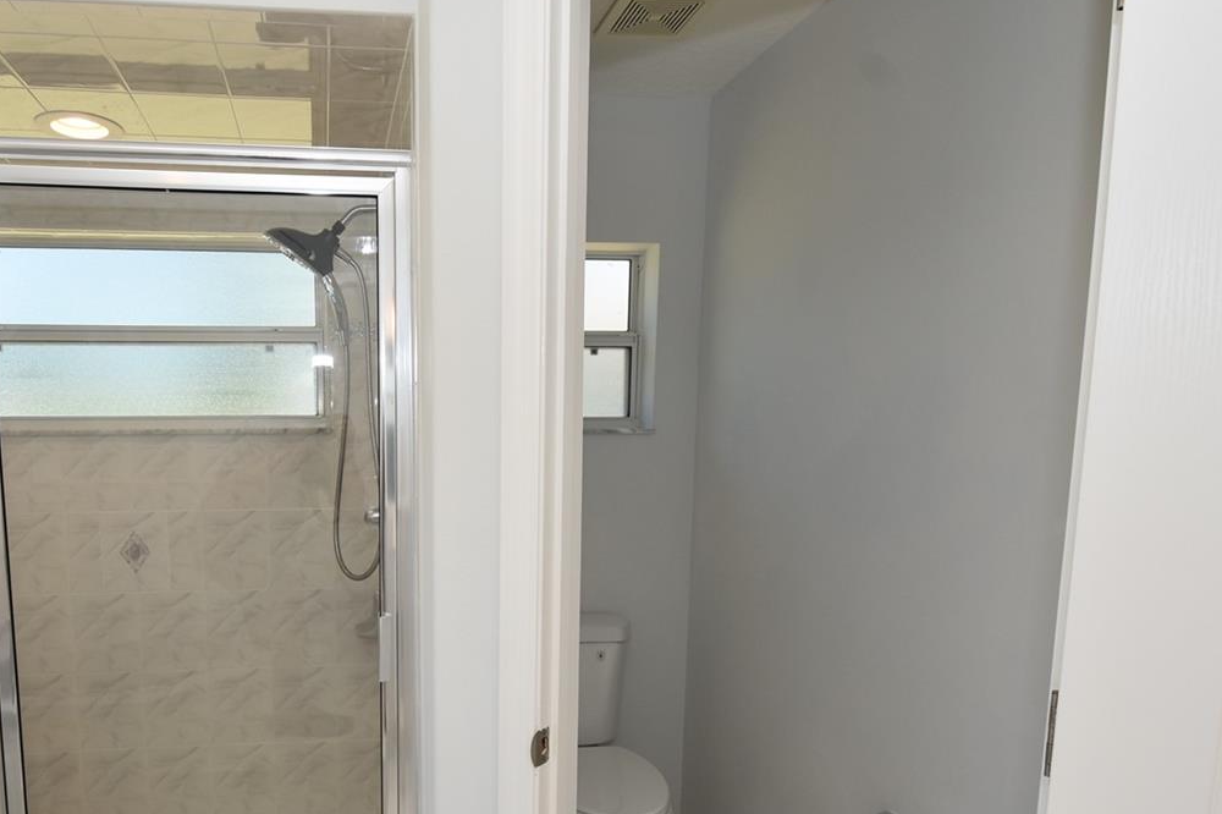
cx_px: 422
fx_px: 814
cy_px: 557
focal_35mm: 24
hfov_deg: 71.9
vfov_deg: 51.9
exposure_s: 1/125
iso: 140
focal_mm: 10
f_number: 5.6
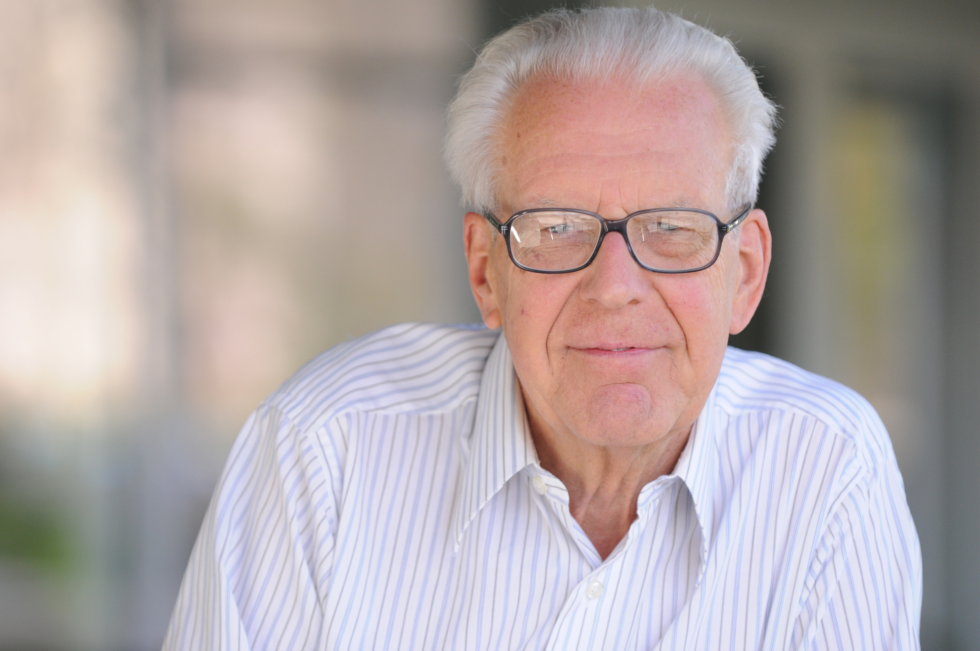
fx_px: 6321
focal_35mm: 232
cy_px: 326
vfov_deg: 5.9
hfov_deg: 8.9
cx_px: 490
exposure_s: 1/500
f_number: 2.8
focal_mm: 155
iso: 400
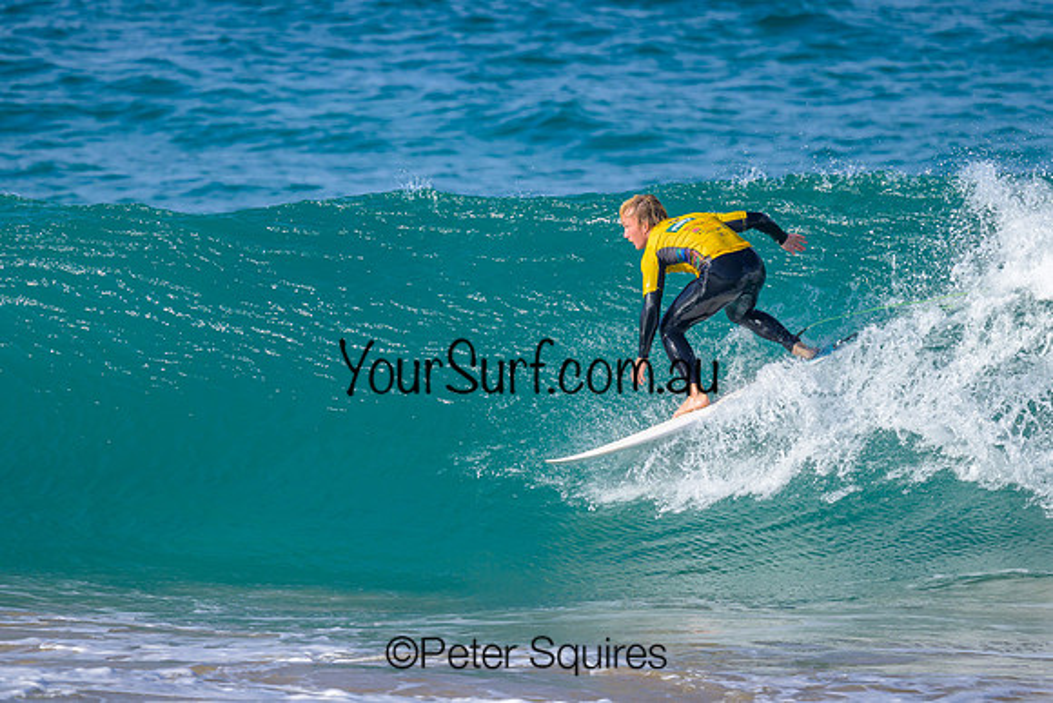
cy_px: 267
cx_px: 605
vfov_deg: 1.3
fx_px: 32134
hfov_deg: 1.9
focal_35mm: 1098
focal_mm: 800
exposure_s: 1/2000
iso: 400
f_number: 6.3
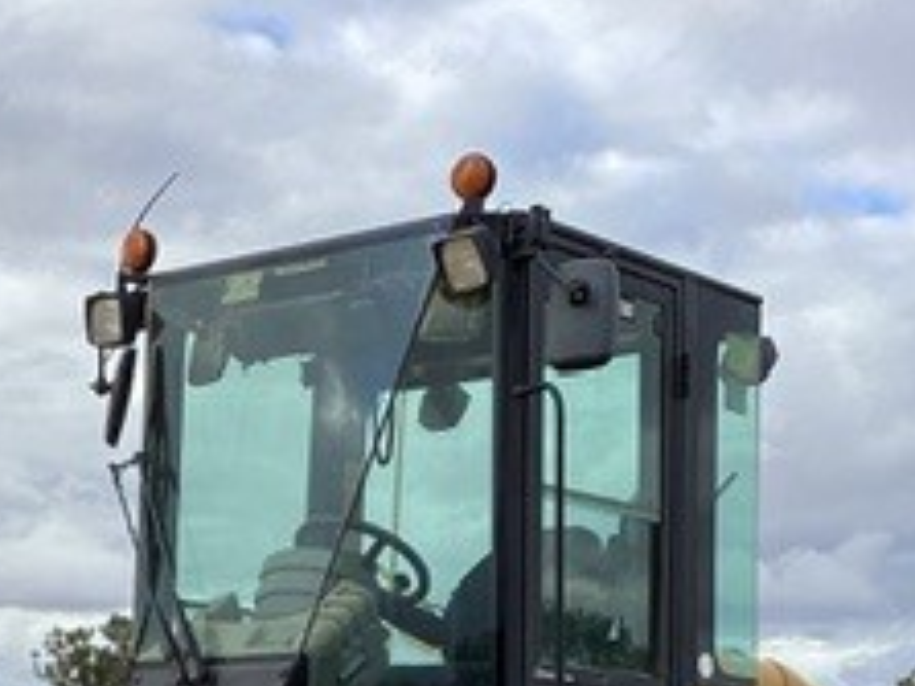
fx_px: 2351
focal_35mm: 89
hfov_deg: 22.0
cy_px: 965
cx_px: 328
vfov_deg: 15.5
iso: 25
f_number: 2.4
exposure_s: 1/318
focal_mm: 3.3
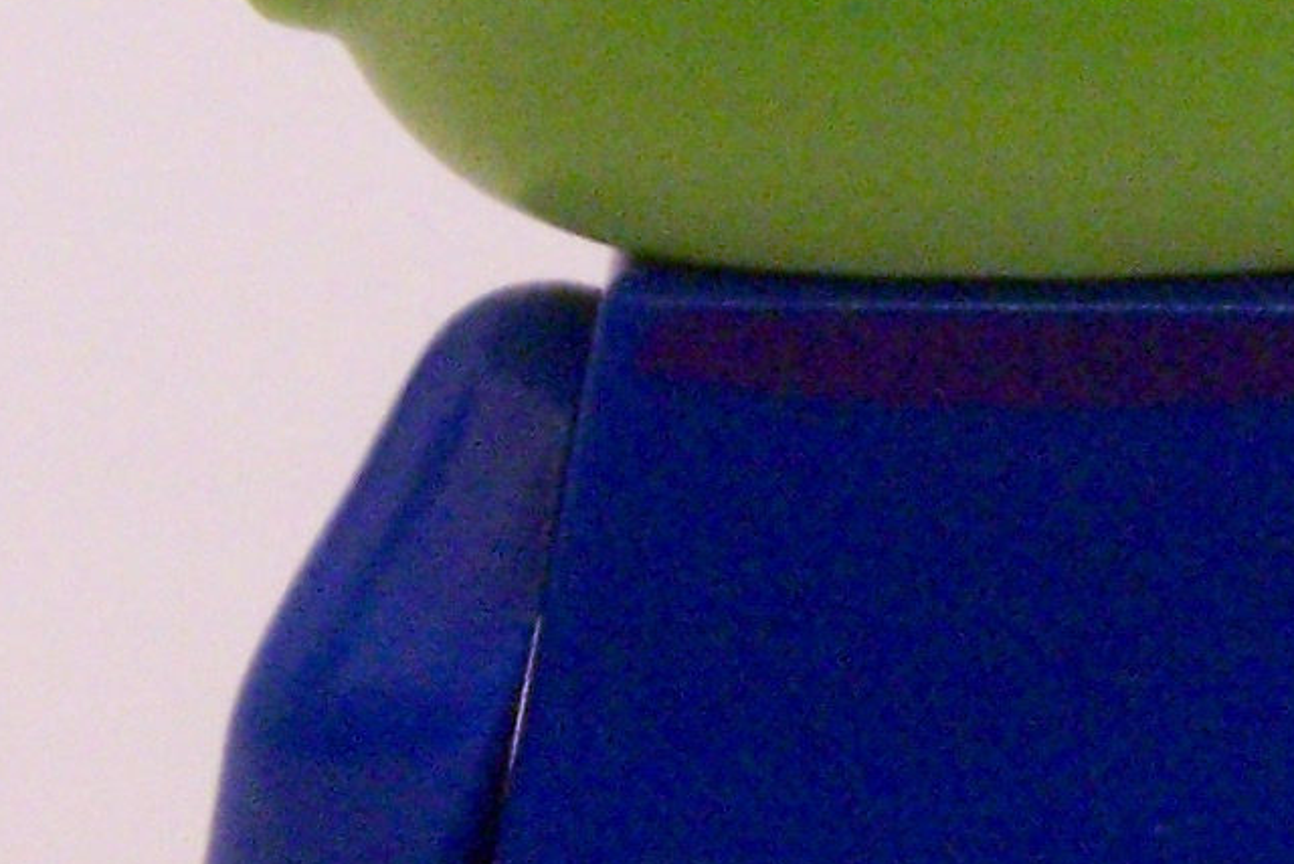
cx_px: 997
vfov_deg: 5.6
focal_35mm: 247
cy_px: 338
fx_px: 8880
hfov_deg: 8.3
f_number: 8
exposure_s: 1/4
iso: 400
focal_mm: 9.8
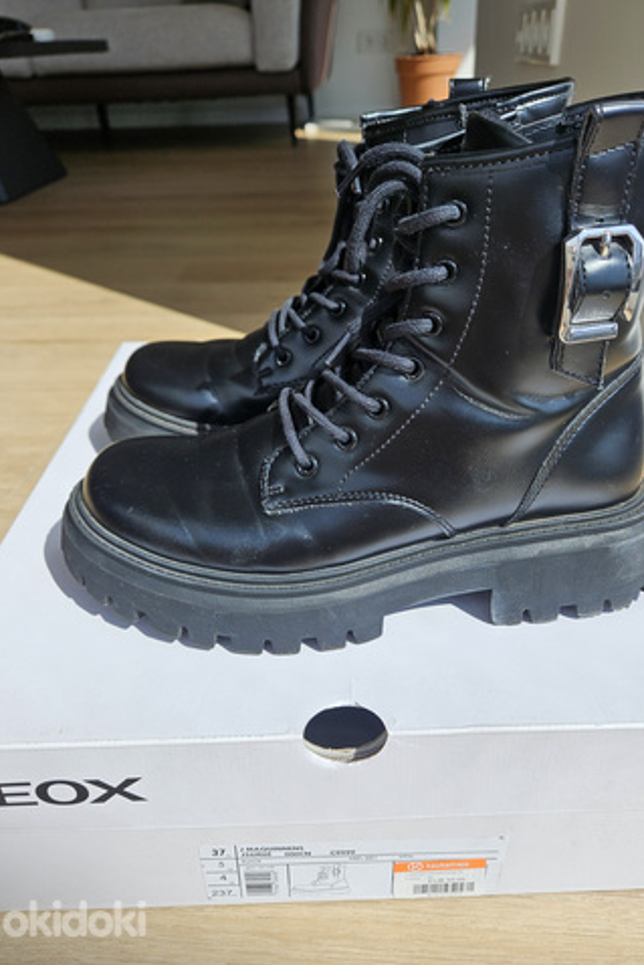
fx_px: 670
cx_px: 324
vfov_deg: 71.5
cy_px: 485
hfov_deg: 51.3
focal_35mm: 25
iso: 25
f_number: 1.8
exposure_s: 1/497
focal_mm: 5.4
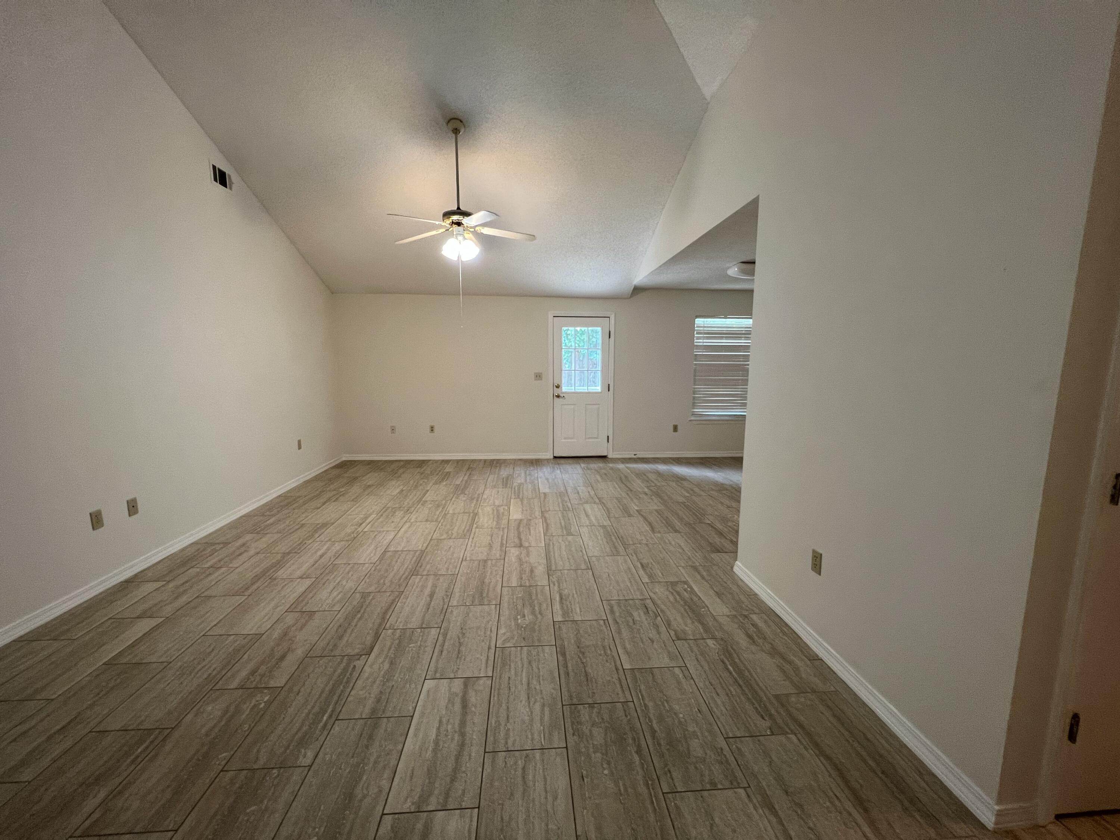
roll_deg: -0.6
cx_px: 560
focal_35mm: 13
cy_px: 420
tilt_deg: -7.7
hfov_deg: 106.2
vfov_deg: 89.9
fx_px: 421
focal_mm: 1.57
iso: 160
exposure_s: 1/60
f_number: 1.8
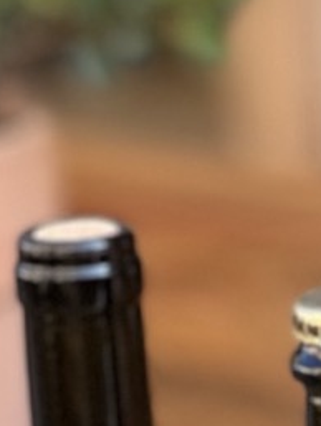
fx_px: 5888
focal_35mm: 477
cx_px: 607
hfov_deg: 3.1
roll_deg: +3.0
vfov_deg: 4.1
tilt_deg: -19.8
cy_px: 920
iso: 40
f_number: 2.8
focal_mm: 9
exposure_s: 1/121
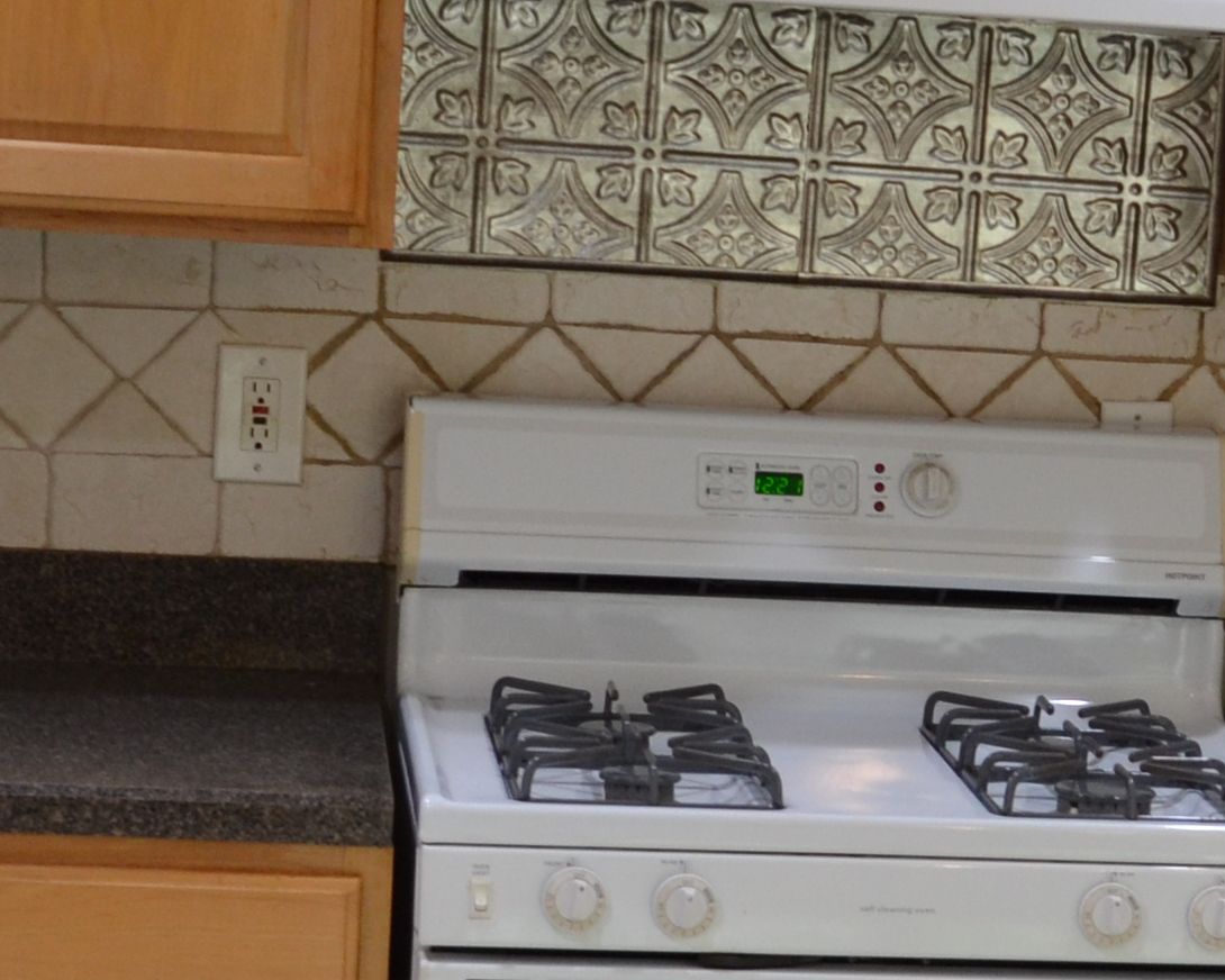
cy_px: 719
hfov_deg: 16.0
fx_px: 4314
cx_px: 1097
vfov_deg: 12.9
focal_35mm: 119
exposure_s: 1/60
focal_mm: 20
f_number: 4
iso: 400
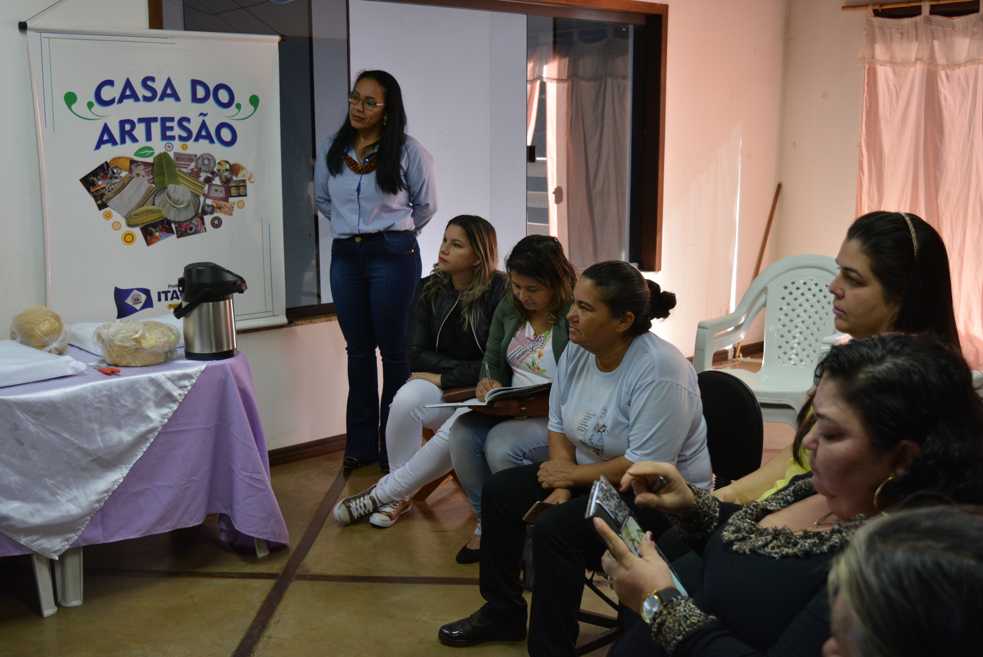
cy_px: 328
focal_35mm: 39
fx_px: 1066
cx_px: 492
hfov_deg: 49.5
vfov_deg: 34.3
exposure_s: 1/80
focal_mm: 26
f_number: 4.5
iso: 400
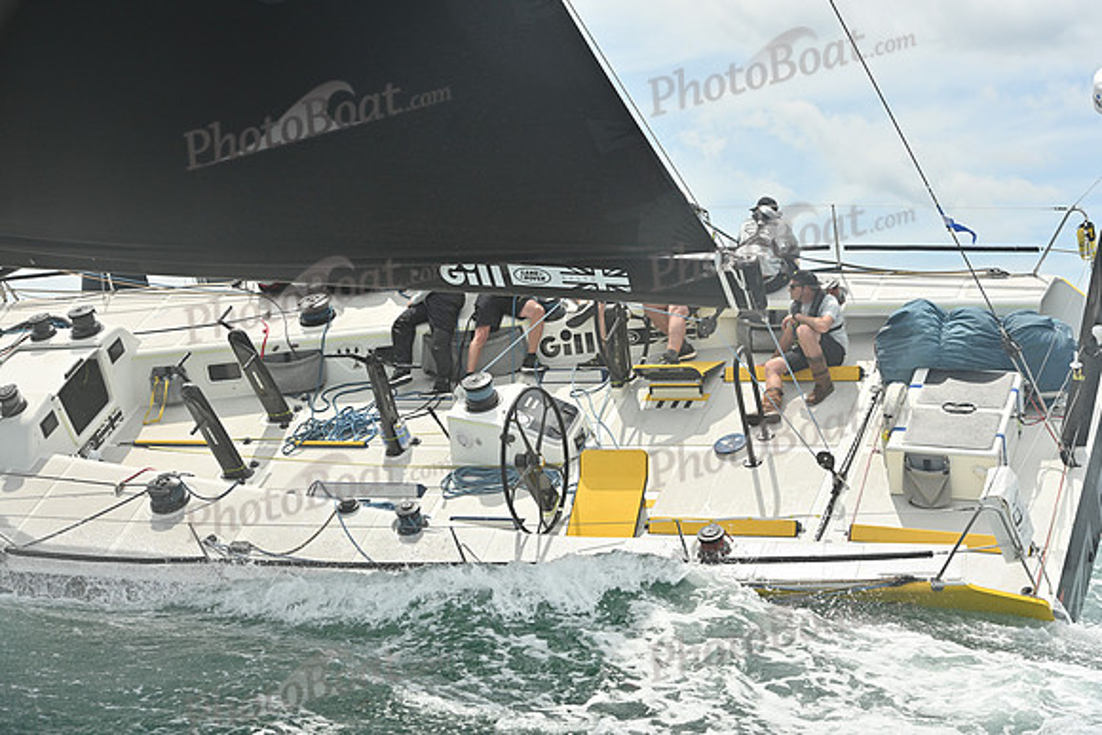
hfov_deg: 28.8
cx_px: 551
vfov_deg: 19.5
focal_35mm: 70
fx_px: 2143
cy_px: 368
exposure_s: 1/1250
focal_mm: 70
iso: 250
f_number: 8
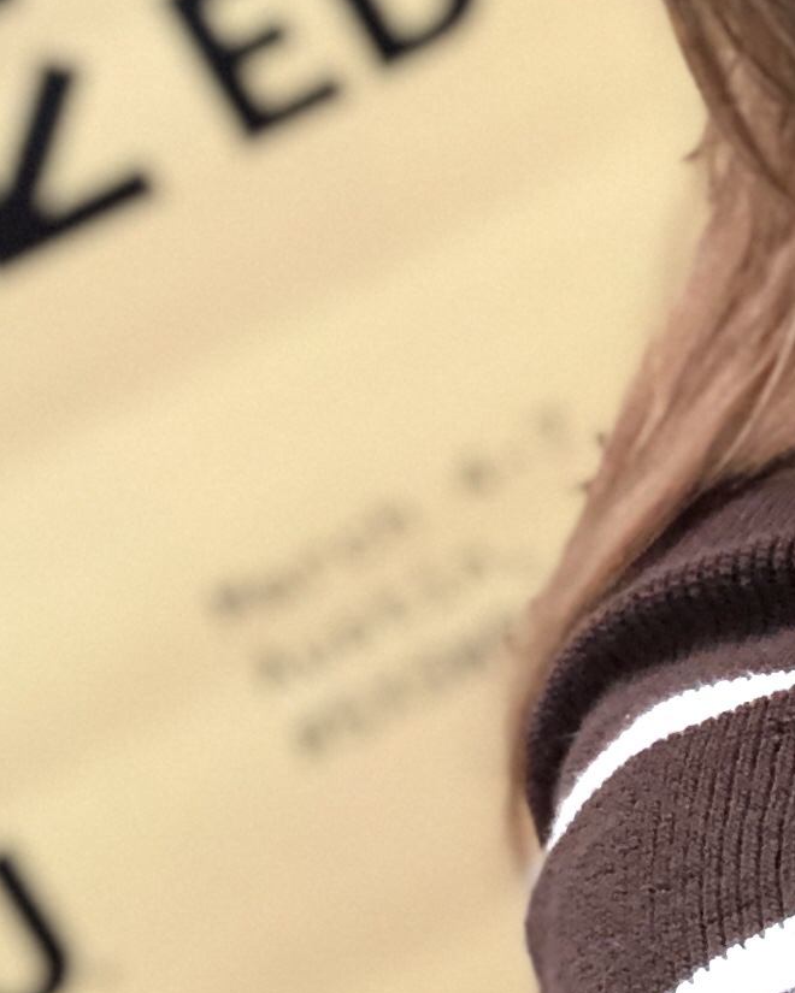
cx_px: 683
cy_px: -79
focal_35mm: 117
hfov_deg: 13.1
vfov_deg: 16.0
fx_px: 3441
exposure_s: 1/30
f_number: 2.2
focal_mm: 2.87
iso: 125
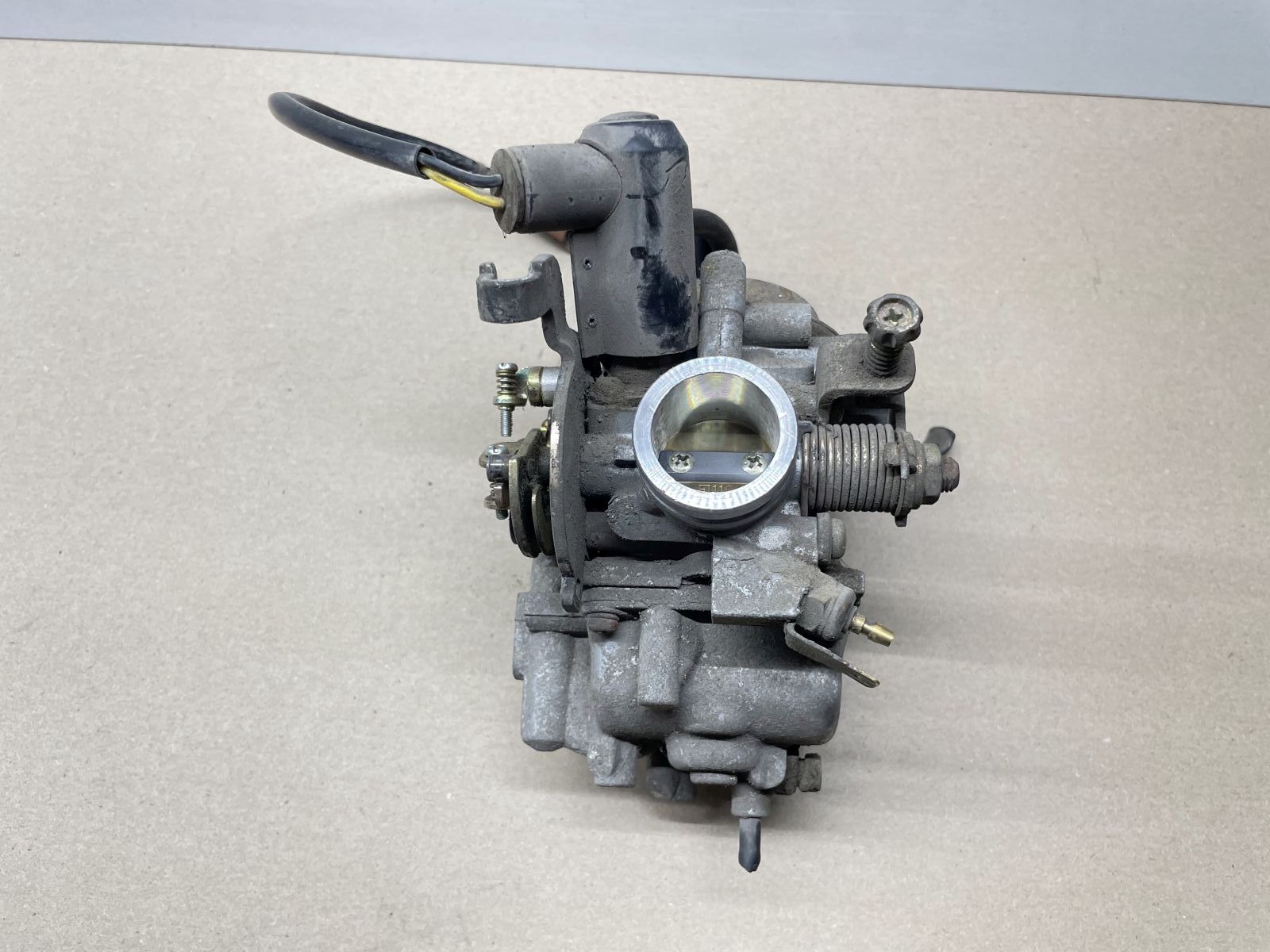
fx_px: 954
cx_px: 635
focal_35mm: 26
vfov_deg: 53.1
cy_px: 476
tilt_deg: -68.4
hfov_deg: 67.3
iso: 100
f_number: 1.6
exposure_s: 1/100
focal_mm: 4.2
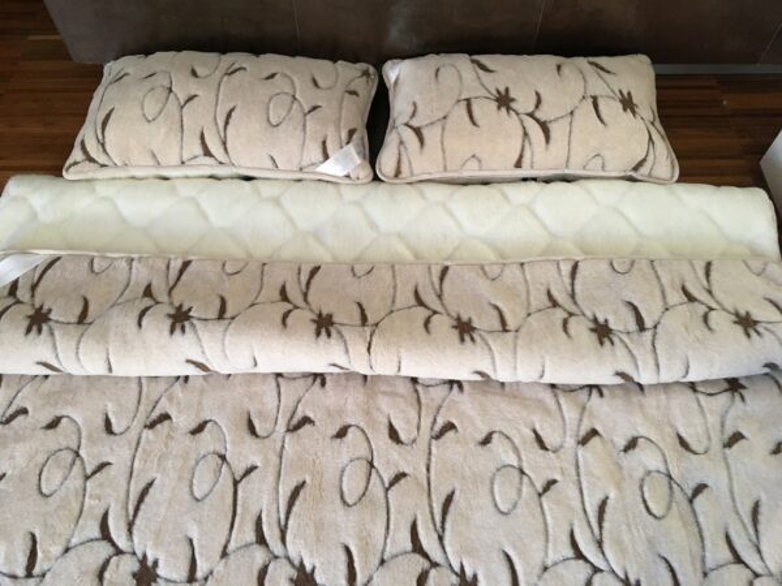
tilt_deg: -59.0
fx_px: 655
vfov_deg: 48.2
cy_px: 293
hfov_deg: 61.7
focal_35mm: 29
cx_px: 391
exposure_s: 1/33
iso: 125
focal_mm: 4.15
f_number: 2.2
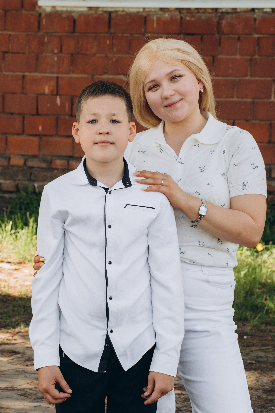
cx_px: 138
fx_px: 1203
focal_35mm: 105
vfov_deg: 19.5
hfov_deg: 13.0
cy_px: 206
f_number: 6.3
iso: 500
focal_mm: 70
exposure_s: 1/250
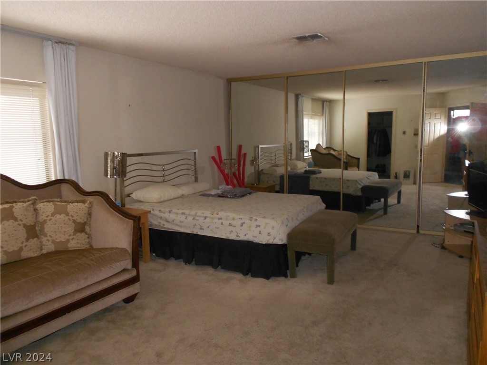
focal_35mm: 26
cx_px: 244
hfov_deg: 67.3
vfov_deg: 53.1
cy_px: 182
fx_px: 366
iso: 250
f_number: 3.2
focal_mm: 4.6
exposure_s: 1/25
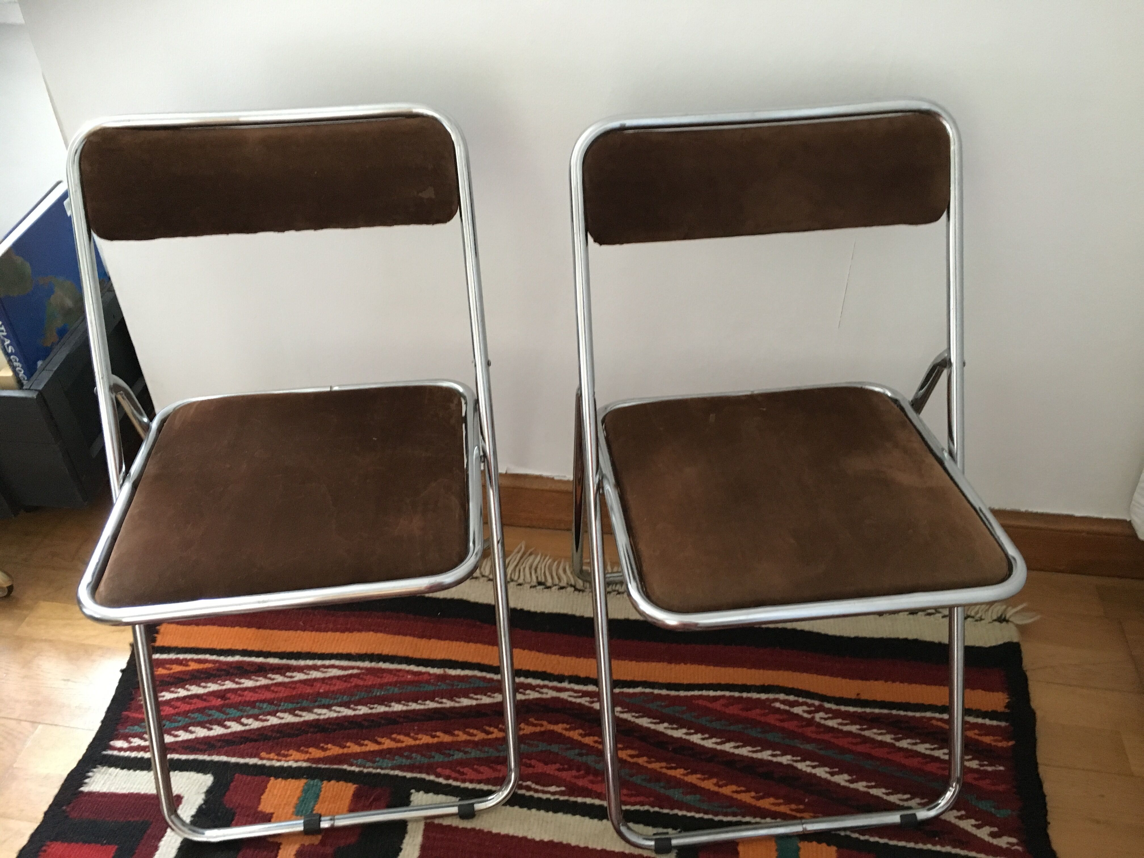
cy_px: 429
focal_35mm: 29
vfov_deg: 48.2
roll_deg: +1.6
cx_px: 572
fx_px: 958
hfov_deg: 61.7
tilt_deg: -38.5
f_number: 2.2
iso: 400
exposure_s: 1/17
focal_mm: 4.15
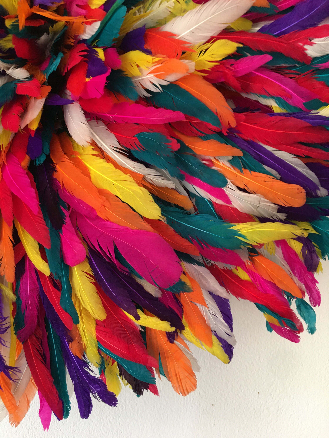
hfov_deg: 48.2
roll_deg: -3.7
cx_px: 164
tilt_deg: +2.6
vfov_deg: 61.7
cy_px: 219
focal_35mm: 29
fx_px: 367
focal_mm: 4.15
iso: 32
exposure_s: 1/17
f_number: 2.2
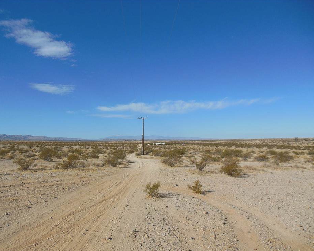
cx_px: 150
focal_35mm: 27
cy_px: 129
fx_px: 251
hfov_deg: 64.0
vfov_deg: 53.2
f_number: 6.4
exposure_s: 1/800
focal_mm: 4.5
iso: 125
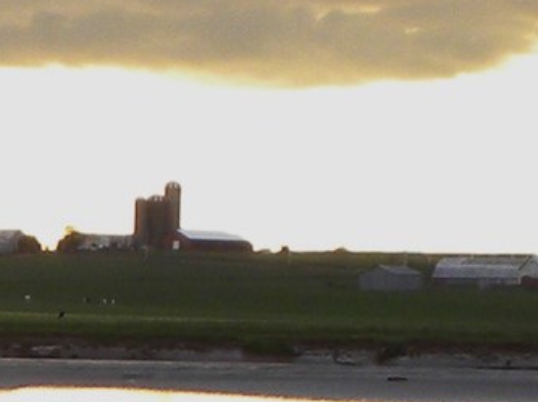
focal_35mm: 248
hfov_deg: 7.9
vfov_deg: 5.9
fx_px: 3850
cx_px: -157
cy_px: 684
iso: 64
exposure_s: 1/113
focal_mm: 5.9
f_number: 3.2
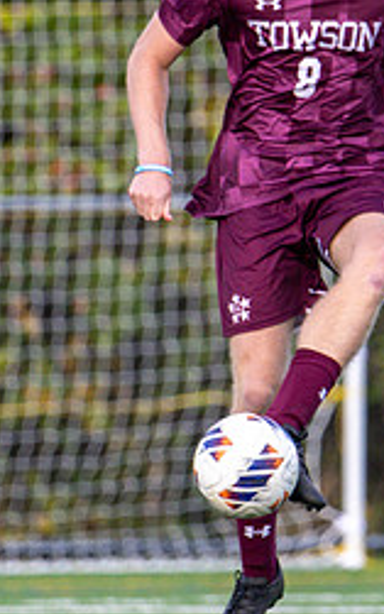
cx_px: 354
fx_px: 26993
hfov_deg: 0.8
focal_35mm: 1613
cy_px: 196
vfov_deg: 1.3
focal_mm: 400
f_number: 4.5
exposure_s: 1/1600
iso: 560
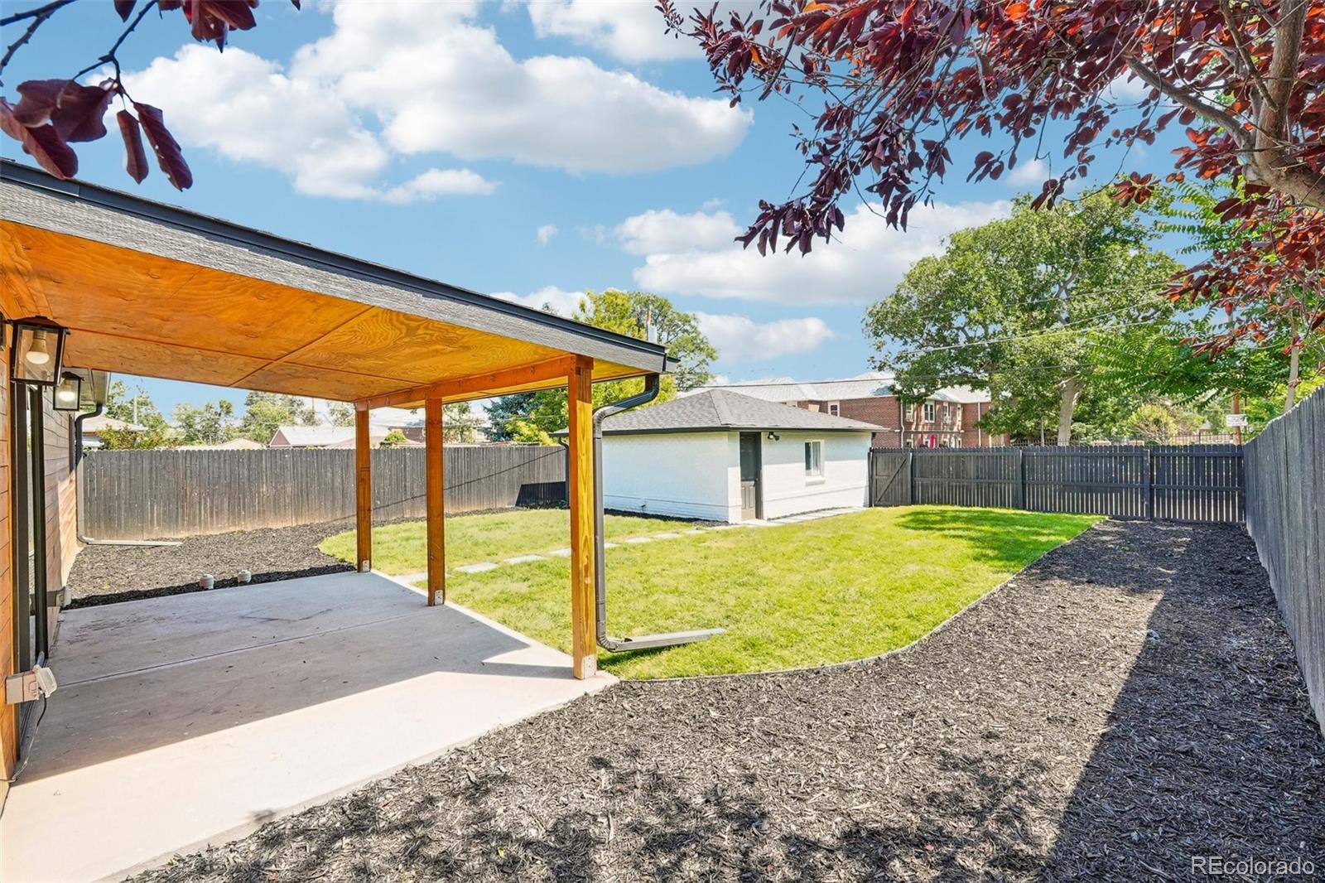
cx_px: 662
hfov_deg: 100.4
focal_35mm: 15
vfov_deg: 77.3
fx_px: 552
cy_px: 442
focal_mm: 10
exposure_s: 1/160
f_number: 8
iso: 800
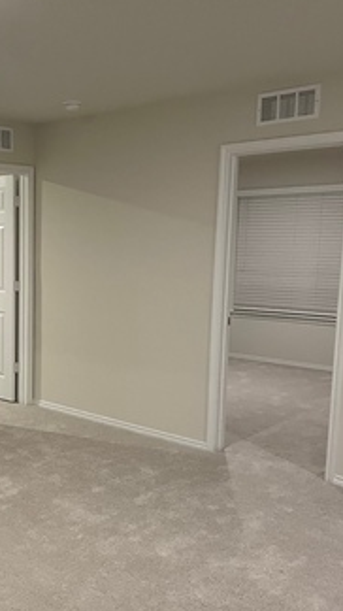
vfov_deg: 48.3
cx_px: 13
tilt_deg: -6.1
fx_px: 680
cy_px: 334
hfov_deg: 27.0
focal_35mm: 42
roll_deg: +0.8
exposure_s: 1/60
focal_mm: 4.2
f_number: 1.6
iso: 200
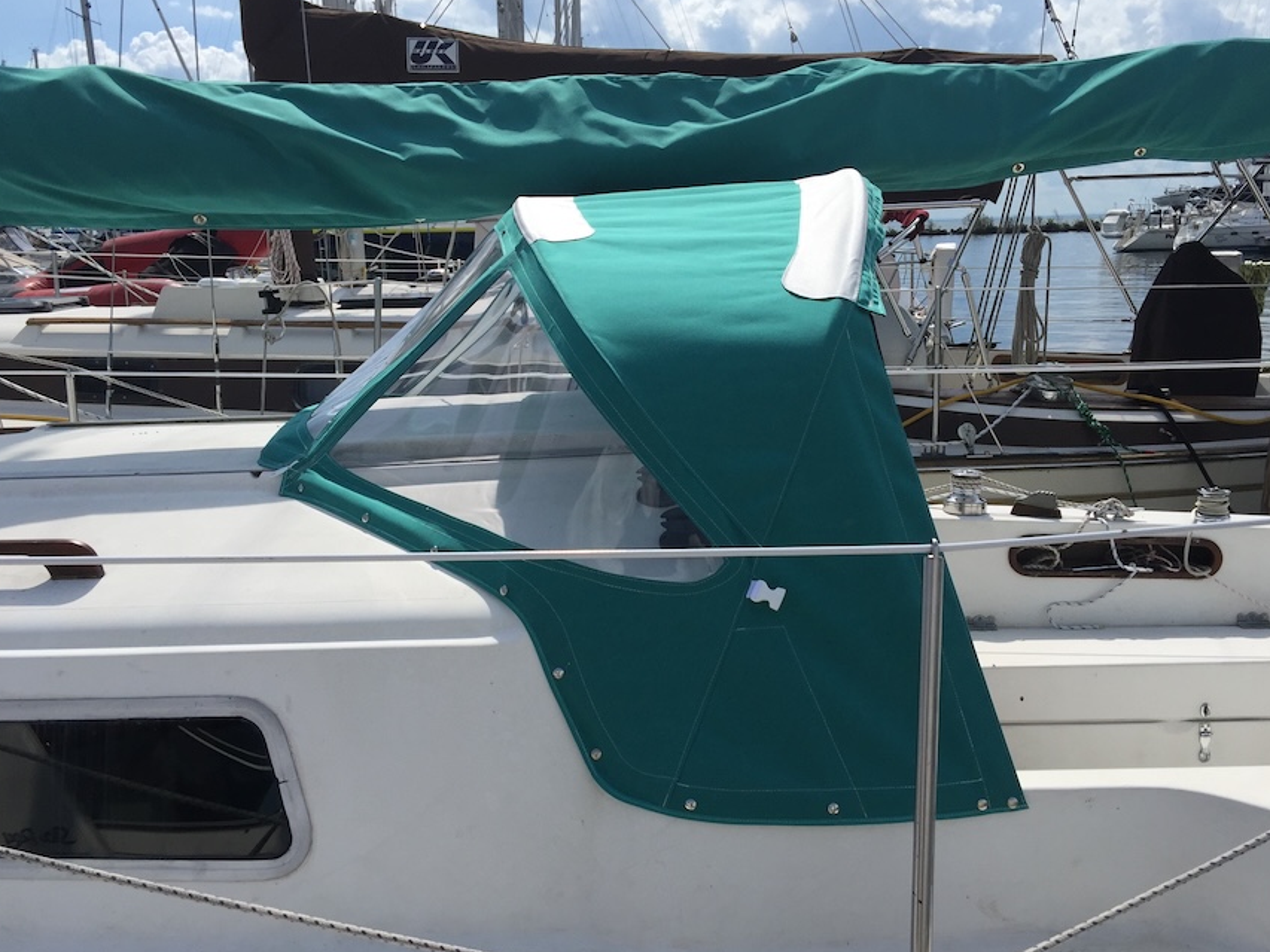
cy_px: 538
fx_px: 1248
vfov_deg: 41.7
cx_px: 651
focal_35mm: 34
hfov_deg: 53.9
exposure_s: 1/4405
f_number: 2.2
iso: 32
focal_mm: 4.15
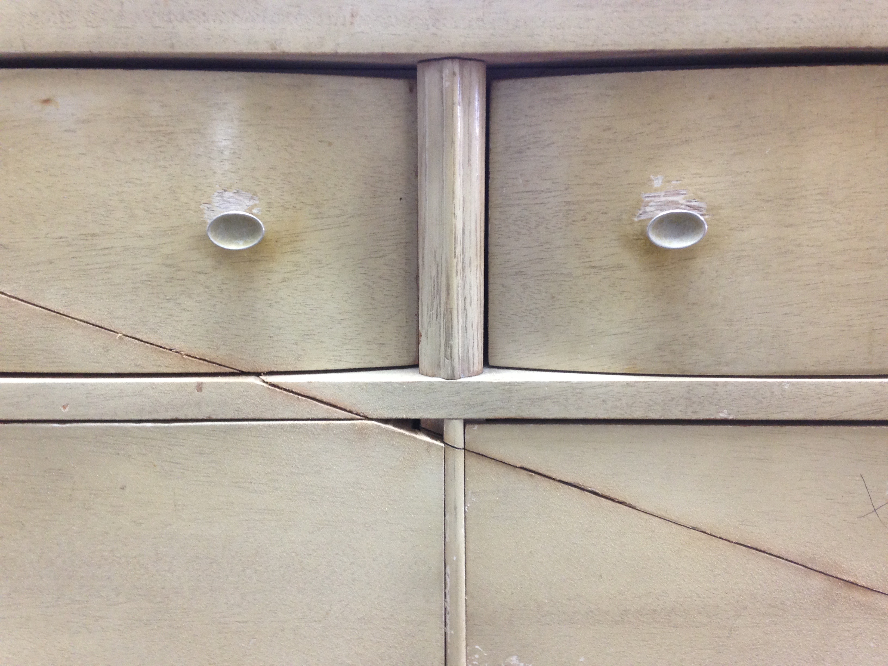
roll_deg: -0.9
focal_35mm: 33
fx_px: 847
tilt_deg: -11.7
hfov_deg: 55.4
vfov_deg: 42.9
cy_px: 333
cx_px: 444
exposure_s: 1/20
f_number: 2.4
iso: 125
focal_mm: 4.12
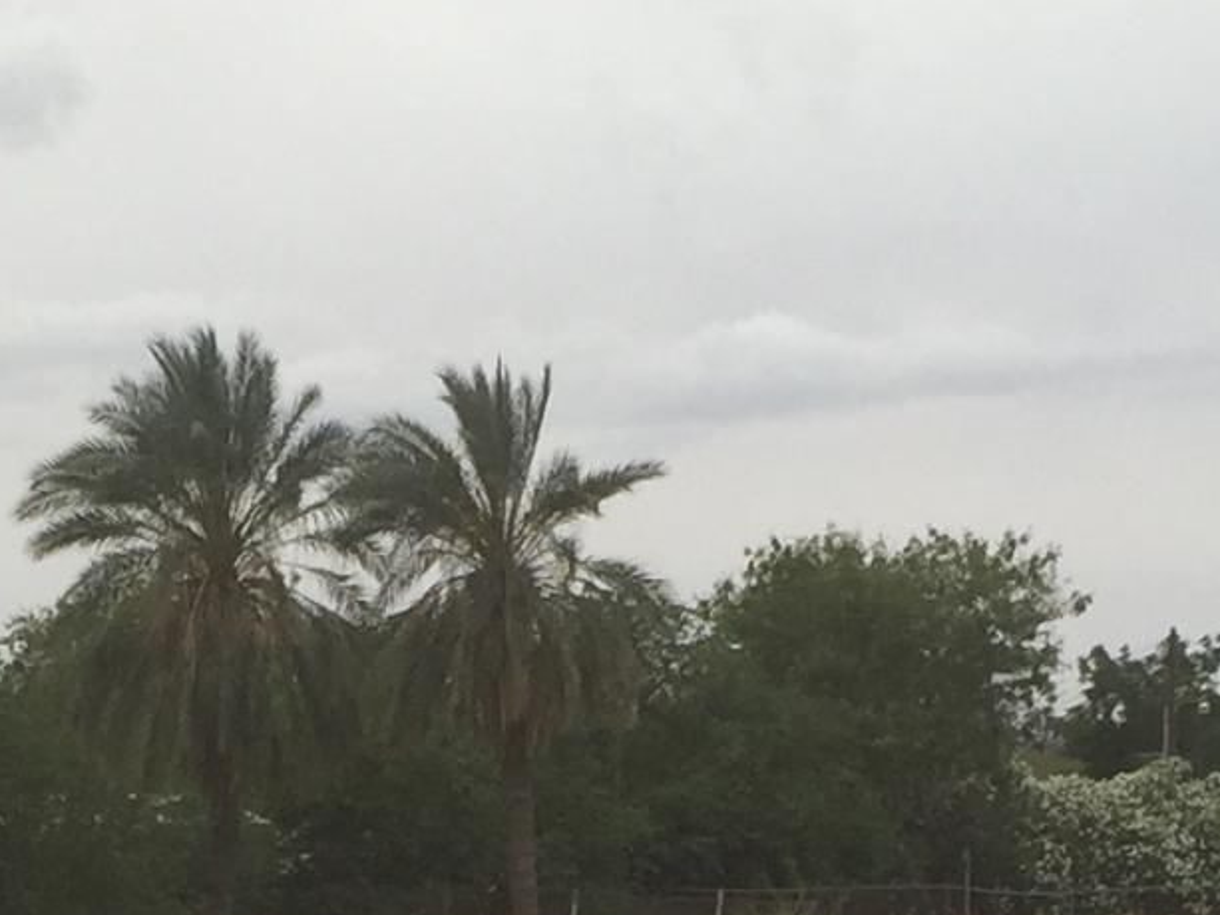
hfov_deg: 13.8
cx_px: 115
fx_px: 5006
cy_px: 1552
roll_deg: +1.0
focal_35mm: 142
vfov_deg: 10.0
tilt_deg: -7.5
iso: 32
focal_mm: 4.15
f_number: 2.2
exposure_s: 1/565
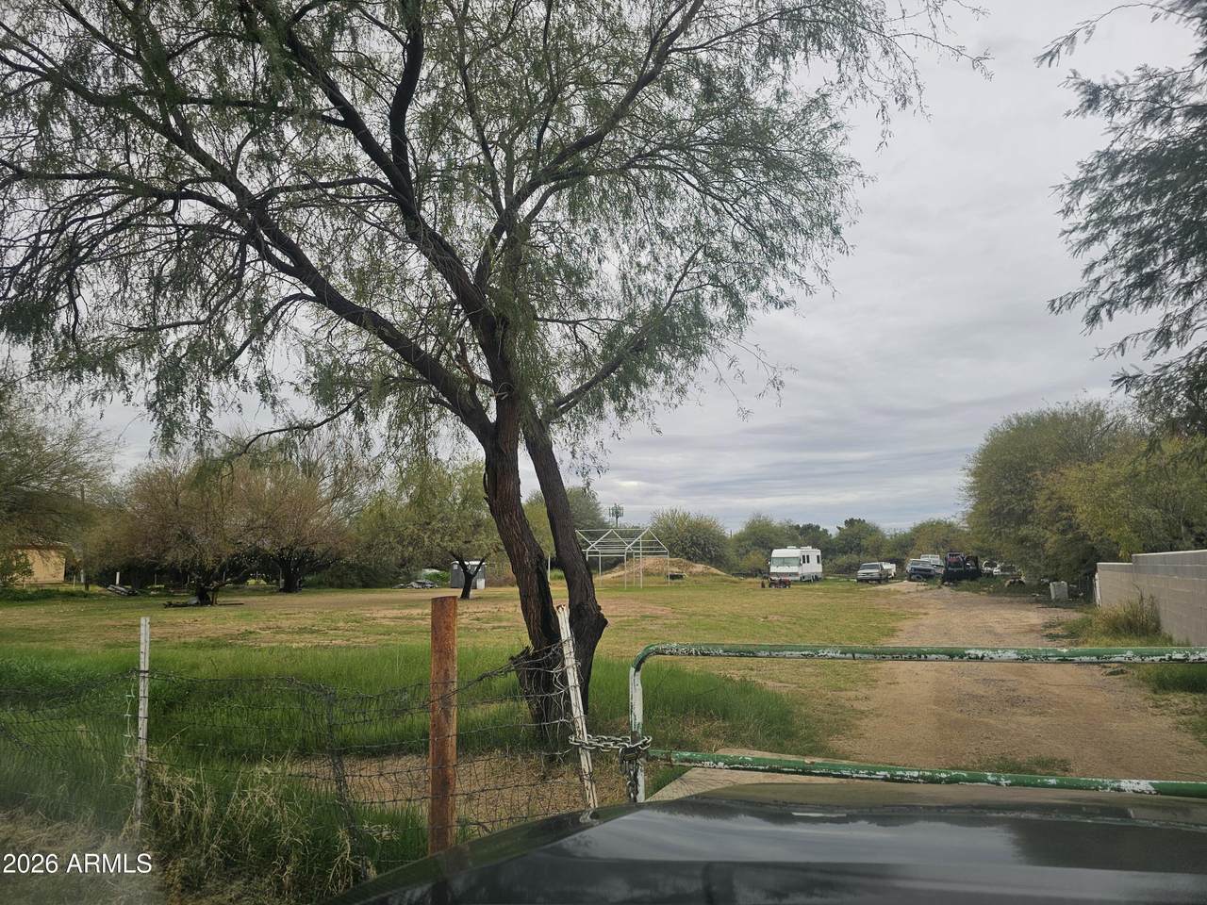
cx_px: 604
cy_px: 452
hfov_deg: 73.9
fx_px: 802
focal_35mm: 23
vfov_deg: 58.9
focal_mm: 6.3
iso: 10
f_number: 1.7
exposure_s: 1/260
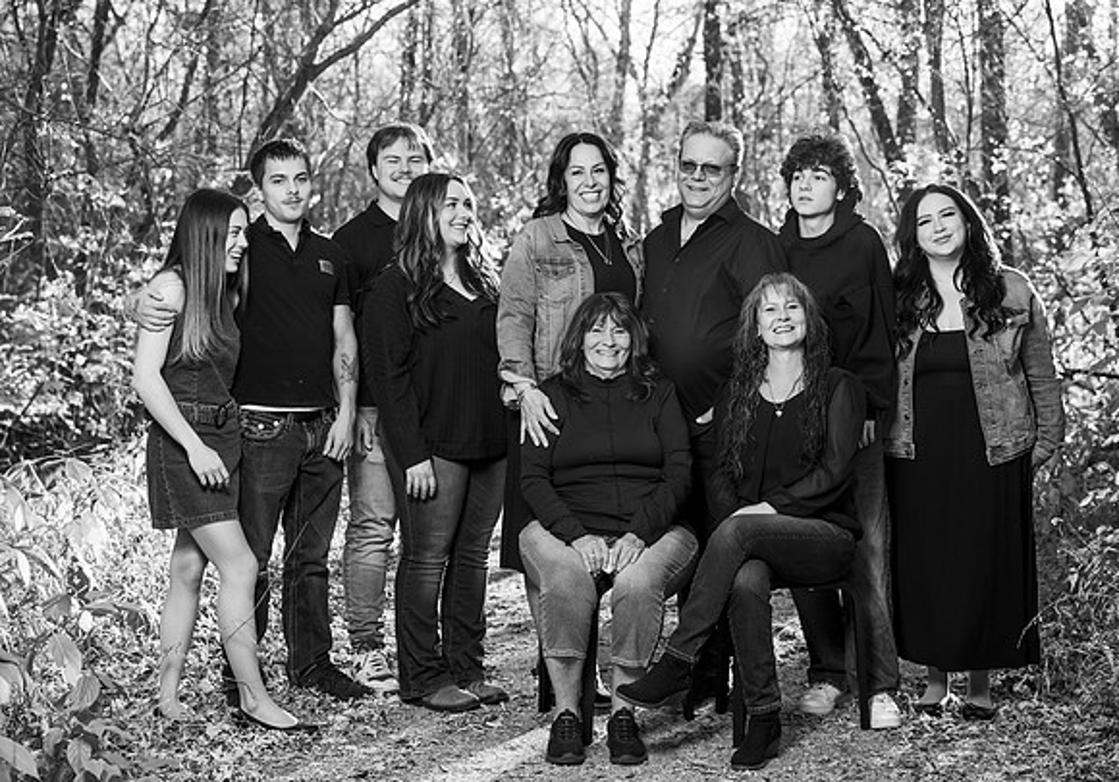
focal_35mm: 61
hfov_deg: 32.6
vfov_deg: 23.1
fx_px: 1913
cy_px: 386
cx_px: 525
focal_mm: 58
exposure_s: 1/160
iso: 640
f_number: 4
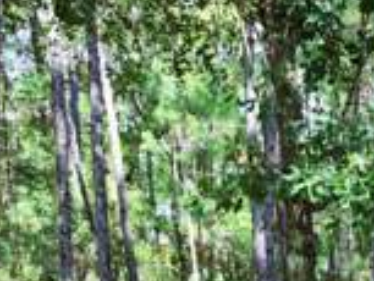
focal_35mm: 72
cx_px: 482
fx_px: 779
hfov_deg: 23.9
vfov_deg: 18.0
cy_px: 434
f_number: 1.8
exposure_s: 1/180
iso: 40
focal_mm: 5.54
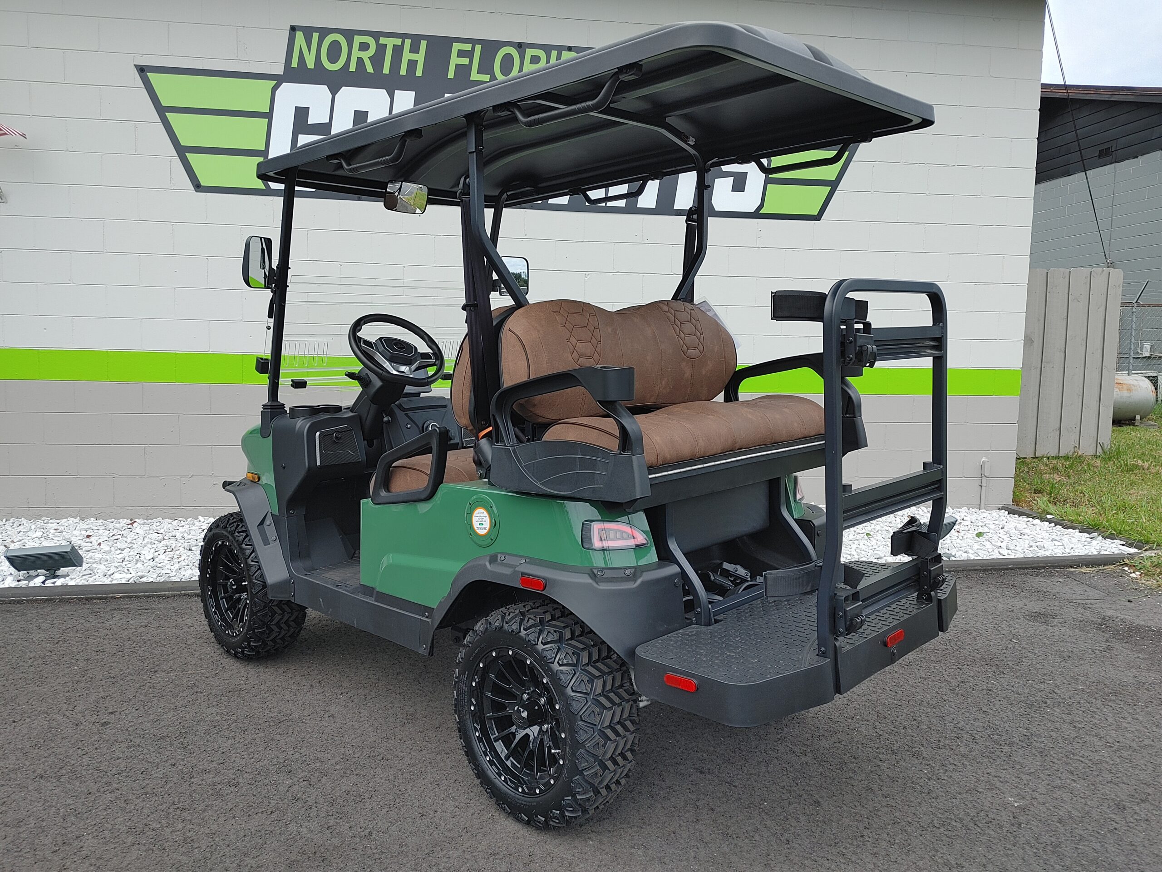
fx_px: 873
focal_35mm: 26
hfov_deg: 67.3
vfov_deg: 53.1
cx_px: 581
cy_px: 436
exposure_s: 1/1087
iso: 50
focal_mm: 4.81
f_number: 1.8
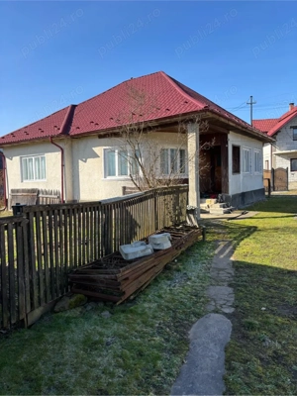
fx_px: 297
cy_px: 198
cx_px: 148
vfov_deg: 67.3
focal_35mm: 26
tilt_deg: -3.0
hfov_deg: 53.1
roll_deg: +2.1
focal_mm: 5.96
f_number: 1.6
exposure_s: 1/1344
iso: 50
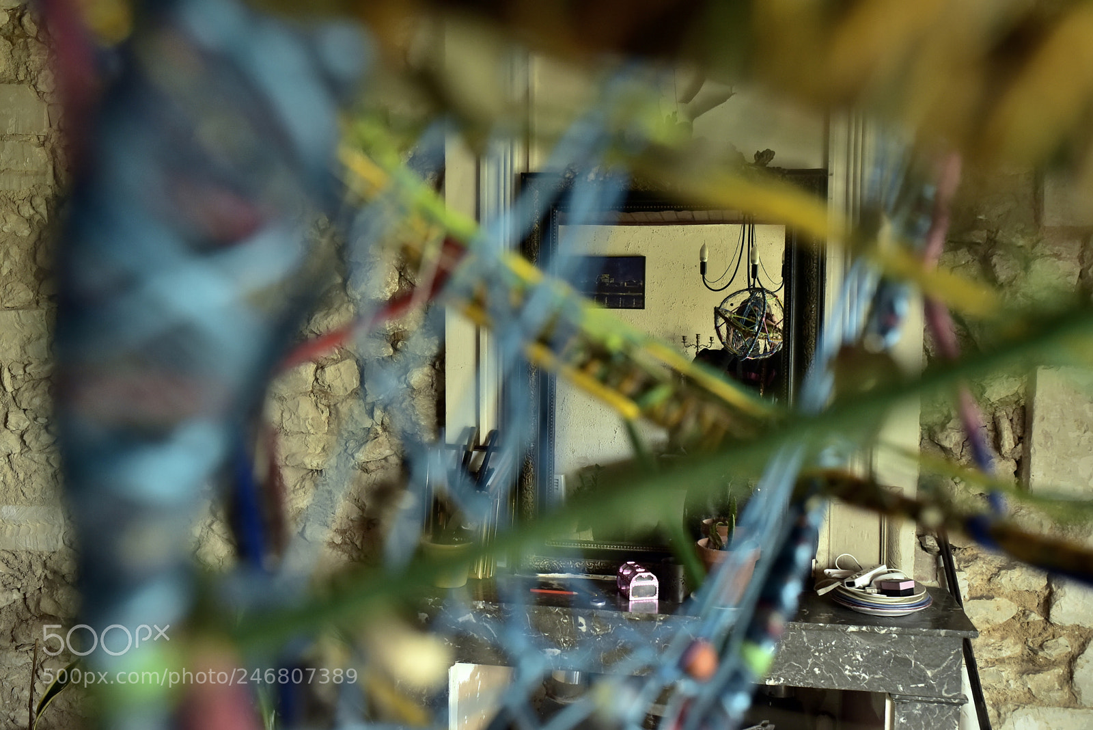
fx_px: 1063
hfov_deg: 54.4
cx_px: 546
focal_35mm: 35
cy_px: 365
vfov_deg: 37.9
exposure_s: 1/100
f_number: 8
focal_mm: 35
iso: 1250
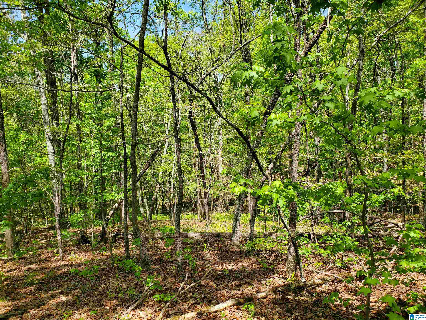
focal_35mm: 26
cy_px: 160
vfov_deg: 53.1
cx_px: 213
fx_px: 320
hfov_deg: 67.3
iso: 50
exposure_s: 1/632
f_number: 2.4
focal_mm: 4.3
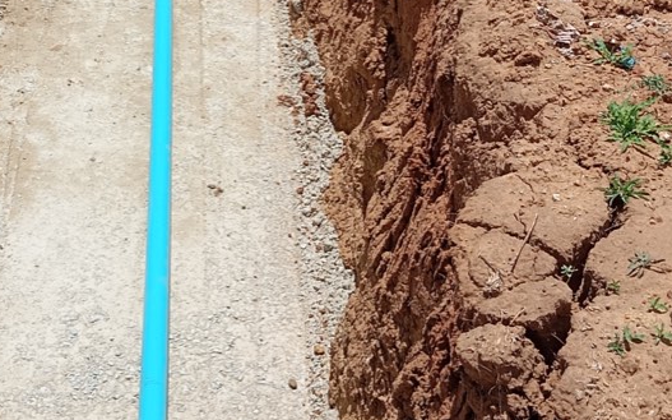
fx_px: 1446
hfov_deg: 26.0
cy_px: -64
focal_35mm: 79
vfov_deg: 16.0
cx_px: 205
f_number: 1.8
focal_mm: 4.22
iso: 107
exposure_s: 1/1022
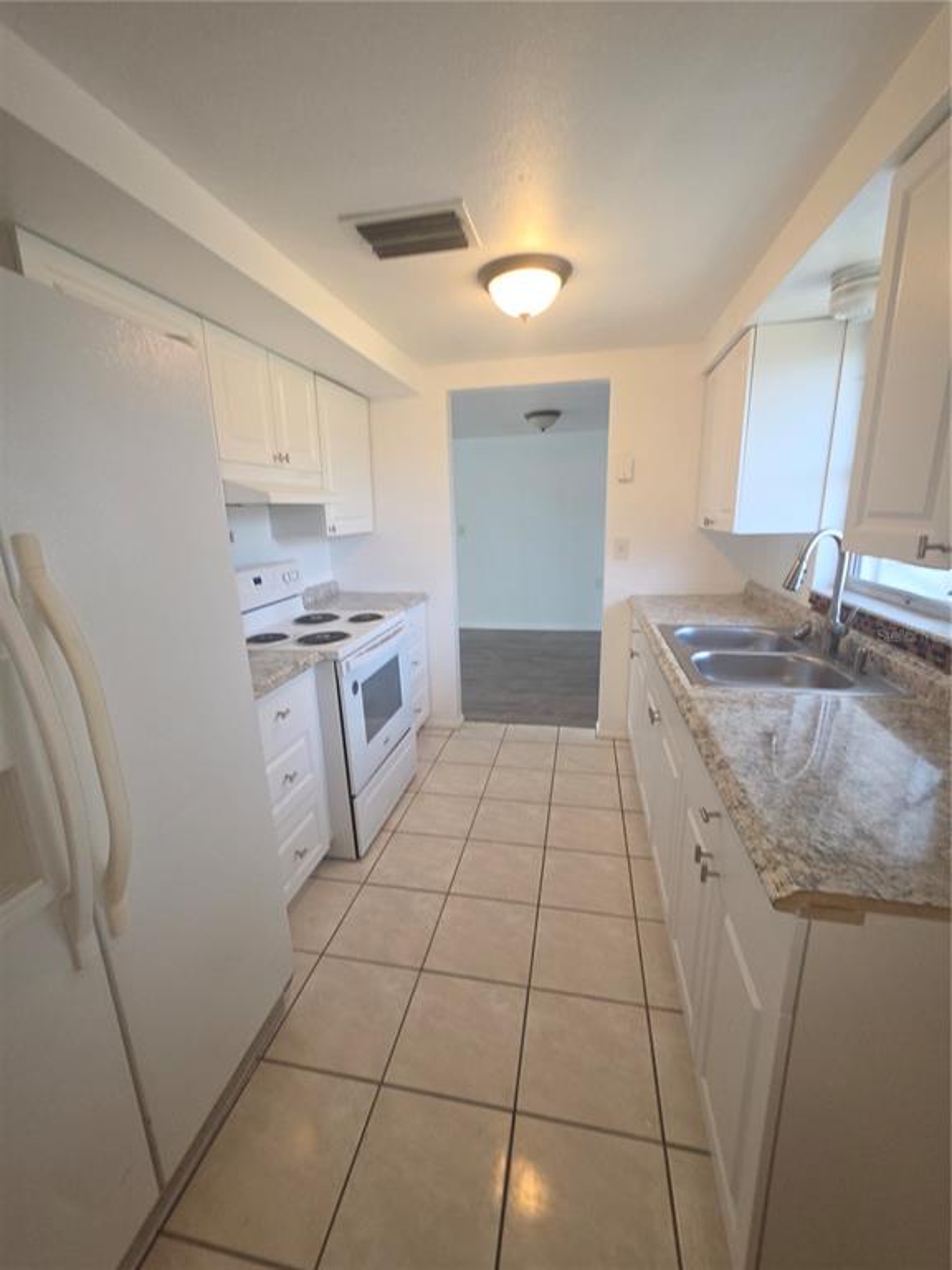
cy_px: 635
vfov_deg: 106.2
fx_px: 477
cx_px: 476
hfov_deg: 89.9
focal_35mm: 13
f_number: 2.2
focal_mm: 2.2
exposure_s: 1/60
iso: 125
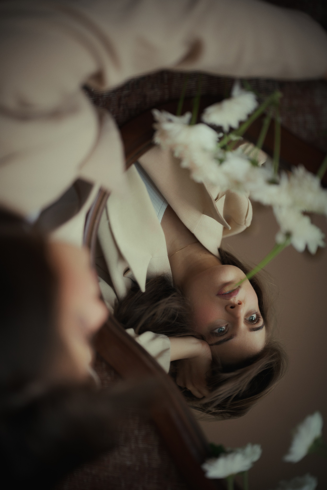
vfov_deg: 39.6
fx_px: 681
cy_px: 245
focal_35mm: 50
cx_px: 164
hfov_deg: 27.0
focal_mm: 50
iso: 125
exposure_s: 1/400
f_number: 1.2
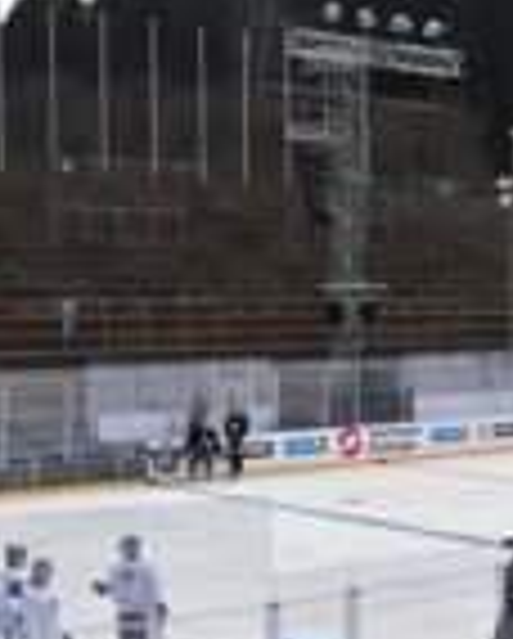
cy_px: 360
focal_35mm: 84
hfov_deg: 16.6
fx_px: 1591
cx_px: 778
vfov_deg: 22.7
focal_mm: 17
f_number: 10
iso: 1250
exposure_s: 1/2000
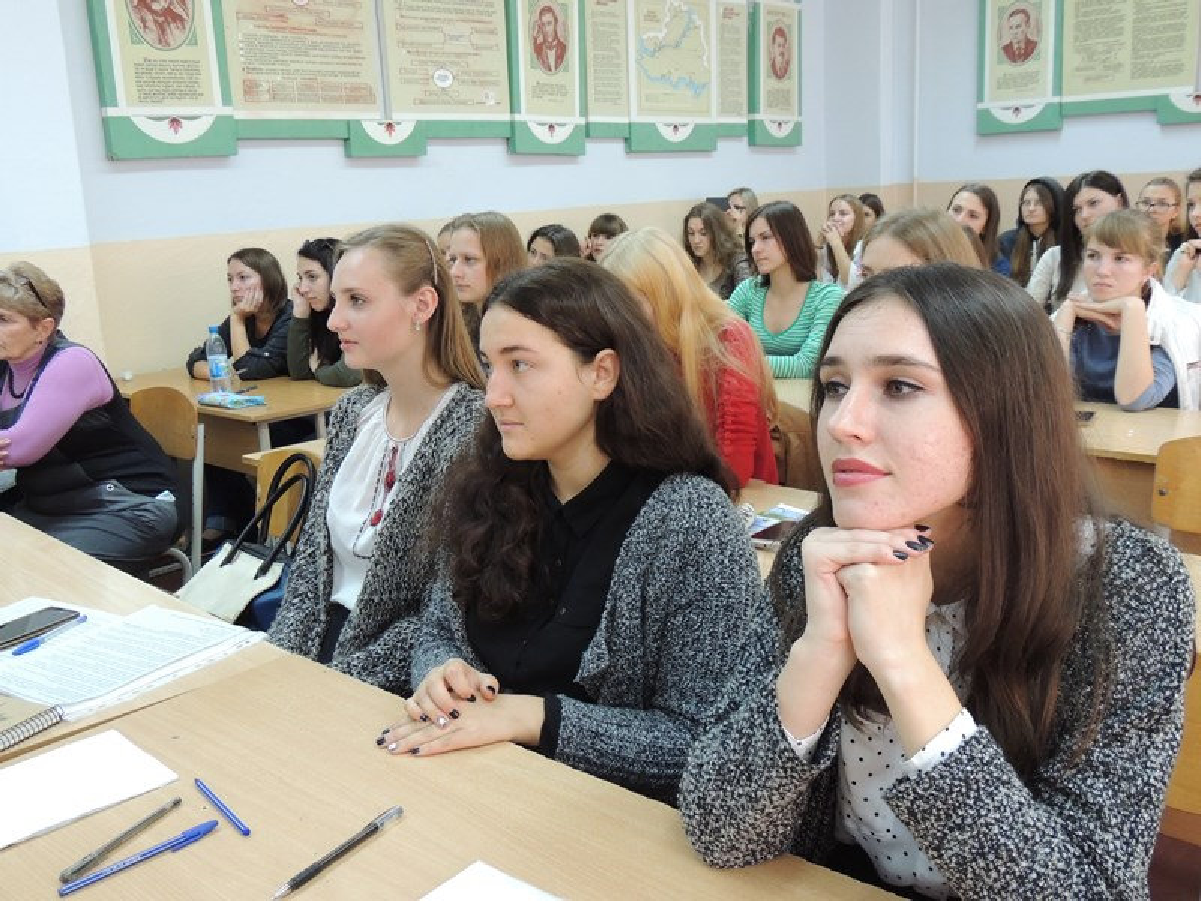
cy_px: 450
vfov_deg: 42.9
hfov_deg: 55.4
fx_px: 1145
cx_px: 600
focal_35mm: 33
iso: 400
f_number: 3.2
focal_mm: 5.8
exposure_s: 1/25
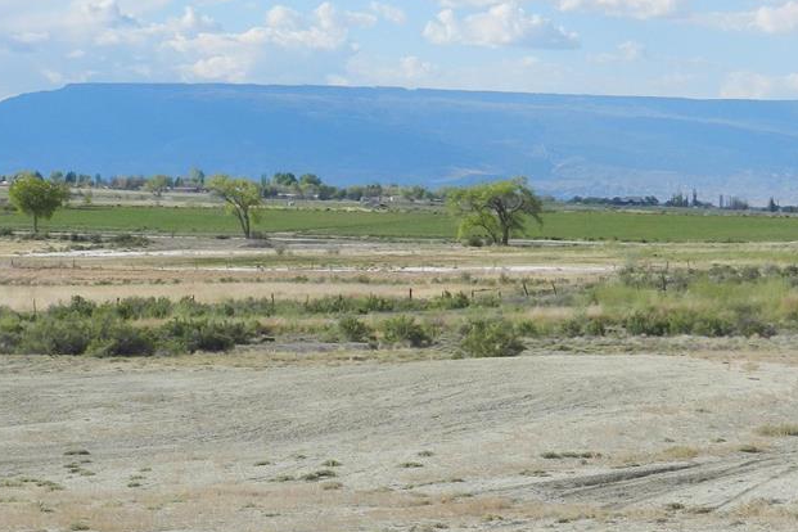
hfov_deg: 14.2
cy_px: 257
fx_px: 3192
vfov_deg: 9.5
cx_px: 276
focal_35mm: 144
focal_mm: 14.9
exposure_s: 1/1250
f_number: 4.4
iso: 160
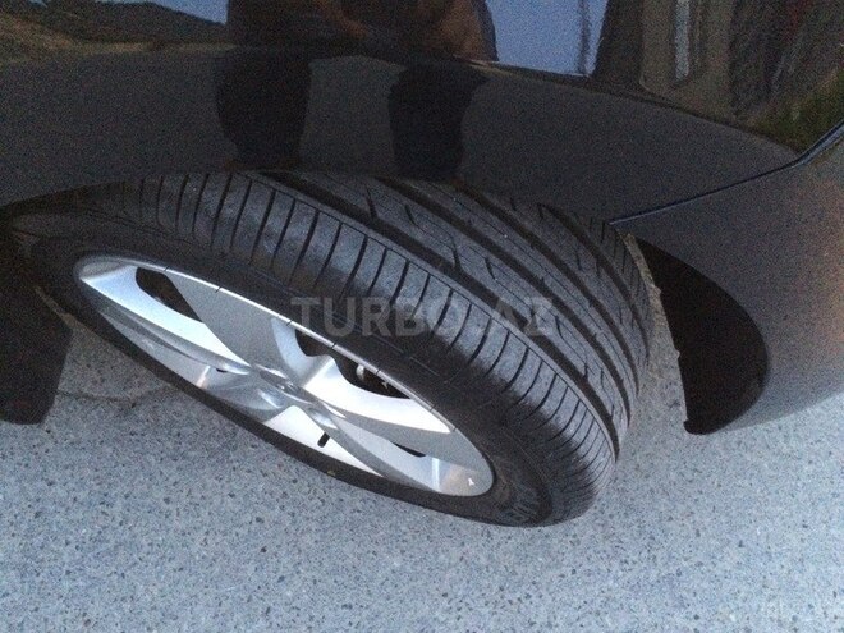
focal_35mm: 29
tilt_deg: -62.8
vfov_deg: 48.2
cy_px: 316
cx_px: 422
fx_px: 707
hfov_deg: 61.7
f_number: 2.2
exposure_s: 1/17
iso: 500
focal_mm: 4.15
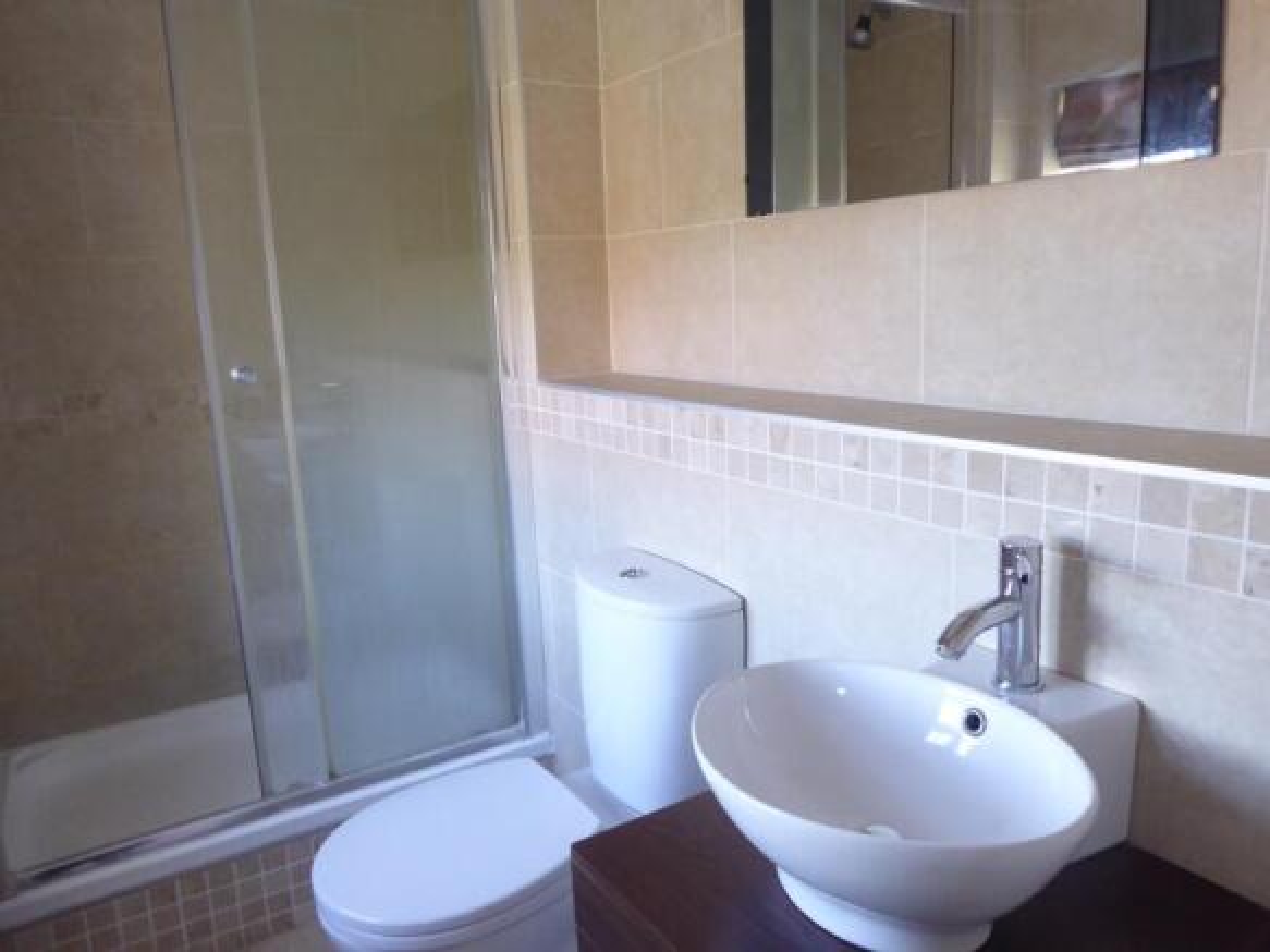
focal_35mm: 24
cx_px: 635
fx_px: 880
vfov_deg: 56.8
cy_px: 476
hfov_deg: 71.6
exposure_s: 1/30
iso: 400
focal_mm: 4.3
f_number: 3.3
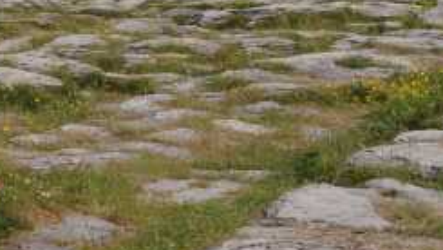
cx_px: 4
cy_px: 91
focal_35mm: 154
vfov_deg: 7.9
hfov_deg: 13.8
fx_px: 1810
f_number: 13
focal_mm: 45
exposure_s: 1/160
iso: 200
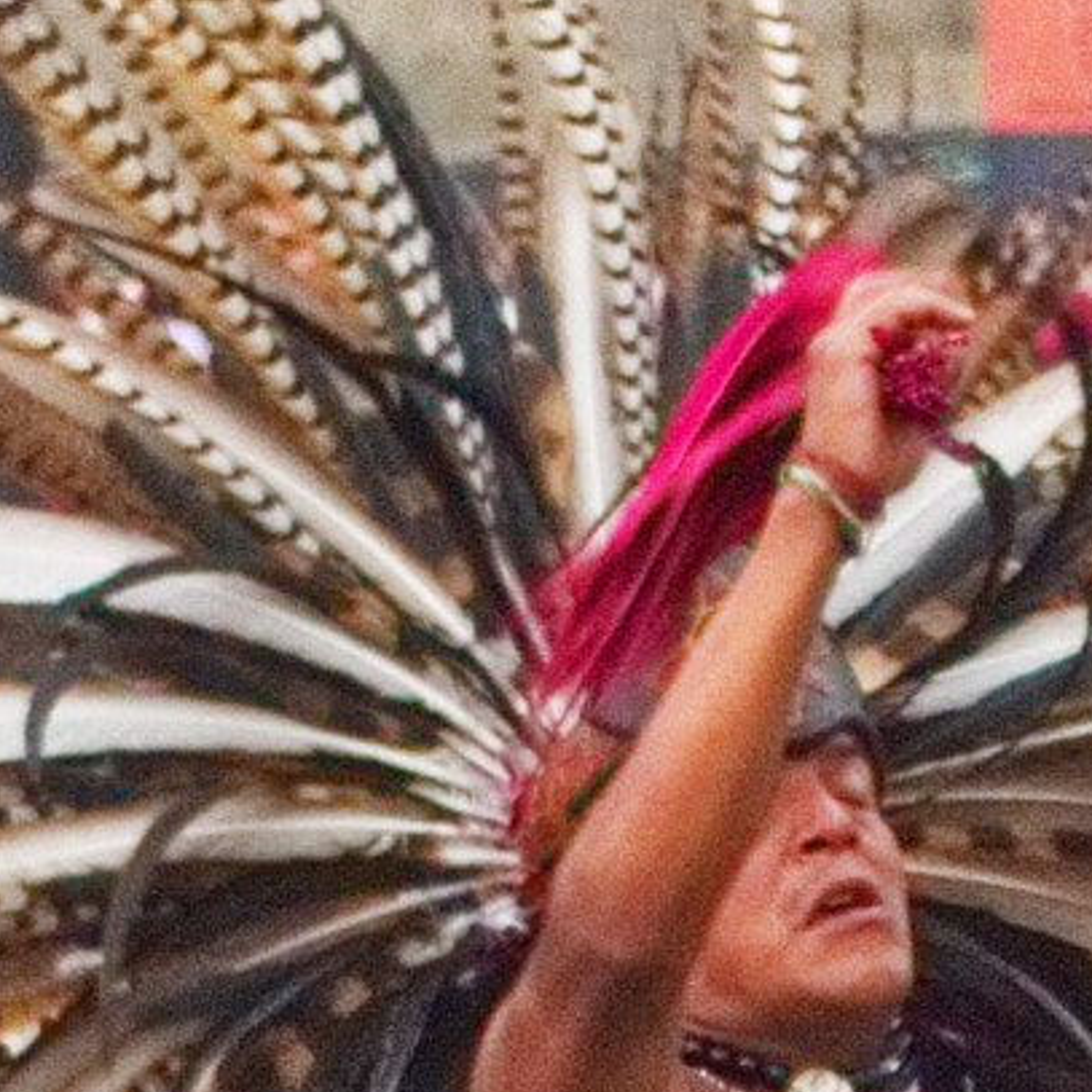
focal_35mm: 200
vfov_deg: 8.5
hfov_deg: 8.7
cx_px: 731
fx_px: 7138
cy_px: 1690
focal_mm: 40
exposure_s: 1/250
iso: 400
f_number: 4.5
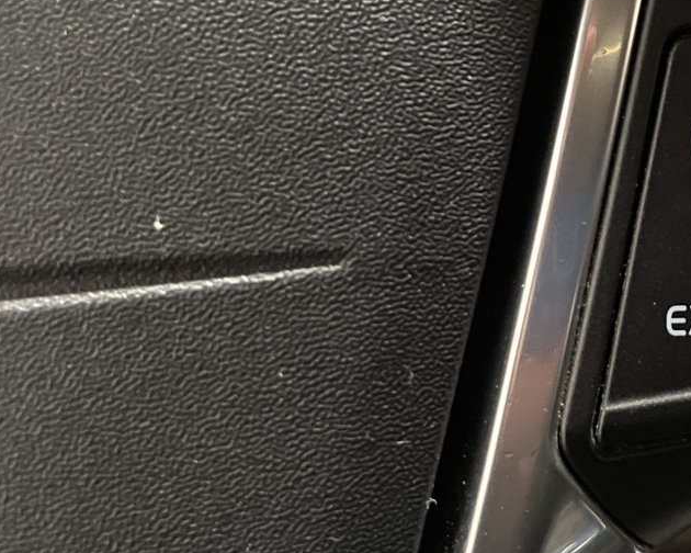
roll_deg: +6.1
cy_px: 84
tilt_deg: -33.3
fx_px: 1186
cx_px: 698
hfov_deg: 30.1
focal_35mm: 58
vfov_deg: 25.6
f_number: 1.6
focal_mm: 4.2
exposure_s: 1/30
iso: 1250
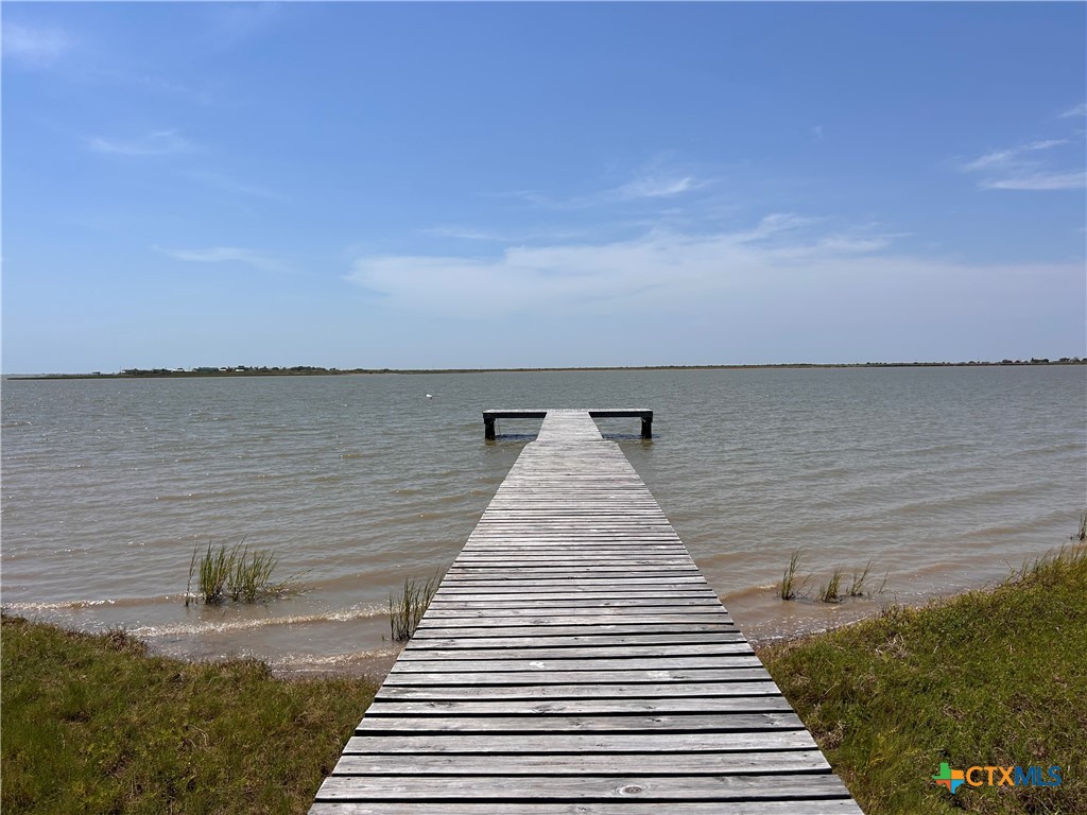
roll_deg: +0.8
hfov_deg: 67.3
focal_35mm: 26
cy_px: 408
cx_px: 544
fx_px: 816
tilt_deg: -3.4
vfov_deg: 53.1
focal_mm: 5.7
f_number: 1.5
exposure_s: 1/9434
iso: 50
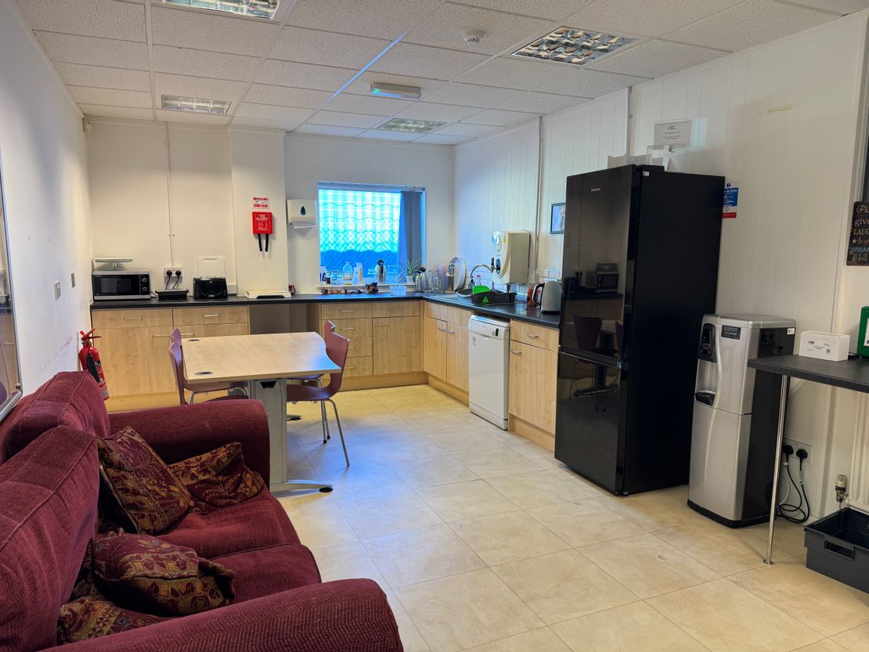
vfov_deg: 56.8
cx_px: 434
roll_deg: -0.3
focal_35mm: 24
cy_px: 326
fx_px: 603
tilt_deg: -7.7
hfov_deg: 71.6
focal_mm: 6.76
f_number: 1.78
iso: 100
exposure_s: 1/100
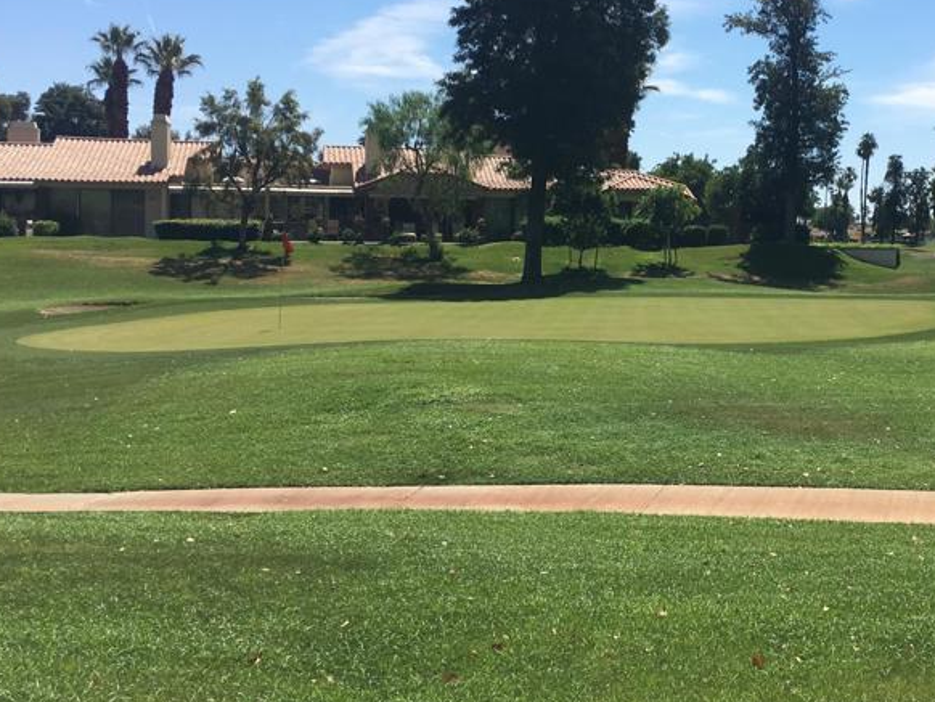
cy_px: 259
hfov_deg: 36.8
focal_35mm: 51
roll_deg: -0.8
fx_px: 1378
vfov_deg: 28.5
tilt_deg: -1.9
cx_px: 673
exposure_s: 1/2079
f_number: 2.2
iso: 25
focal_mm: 4.15
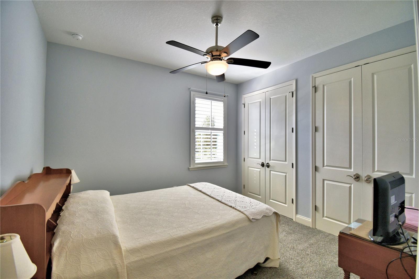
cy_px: 140
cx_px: 210
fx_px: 175
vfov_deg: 77.3
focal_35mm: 15
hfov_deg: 100.4
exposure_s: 1/200
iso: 200
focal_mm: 10
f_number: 4.5
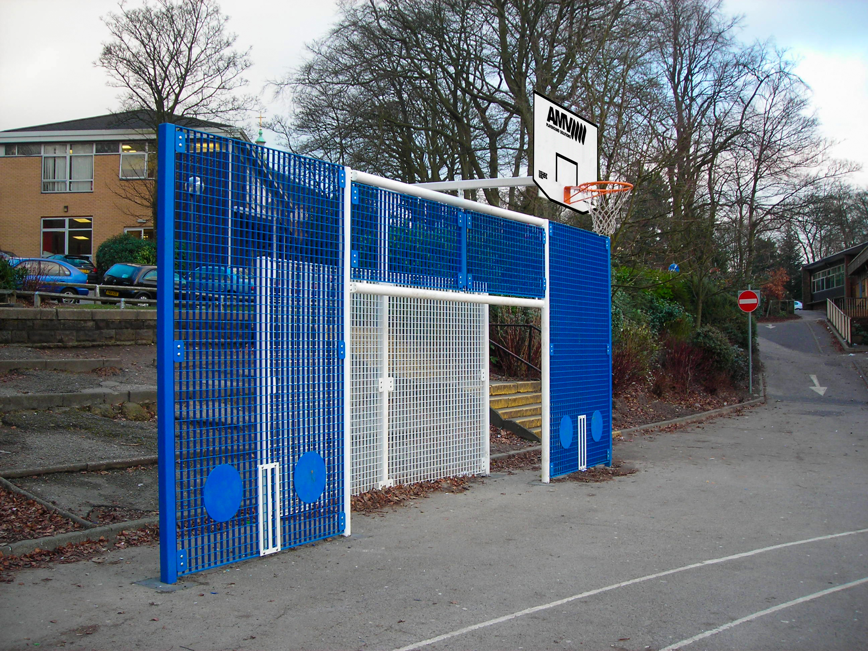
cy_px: 326
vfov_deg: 37.7
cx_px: 434
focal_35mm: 38
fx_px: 953
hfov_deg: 49.0
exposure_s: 1/38
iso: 50
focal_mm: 6.3
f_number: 3.2
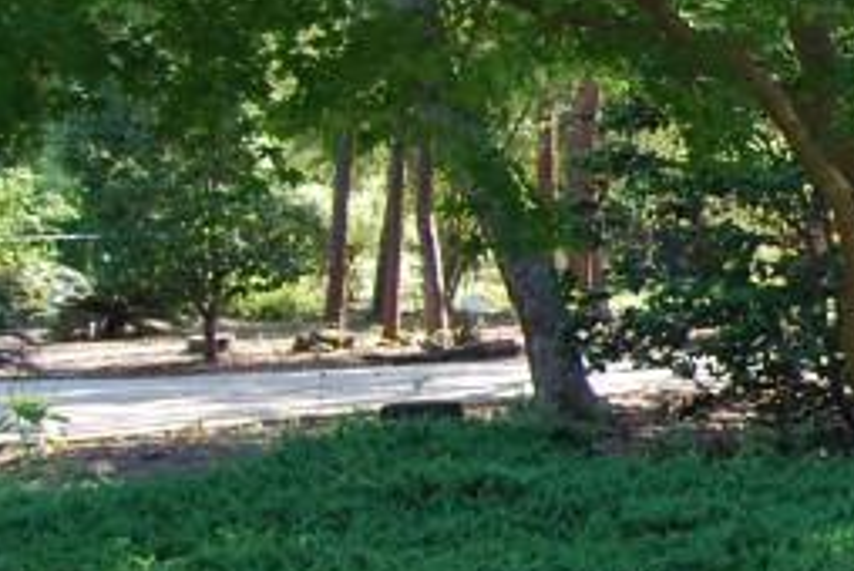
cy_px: 242
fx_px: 2897
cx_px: 1814
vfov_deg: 11.3
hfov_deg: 13.7
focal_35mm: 122
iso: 200
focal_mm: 18
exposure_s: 1/100
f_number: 5
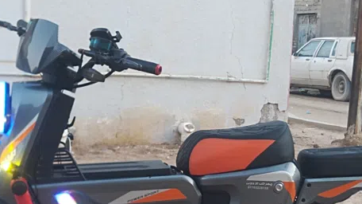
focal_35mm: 78
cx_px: 171
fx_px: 748
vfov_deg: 15.3
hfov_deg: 27.2
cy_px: 190
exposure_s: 1/33.3
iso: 453
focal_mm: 4.75
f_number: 1.8
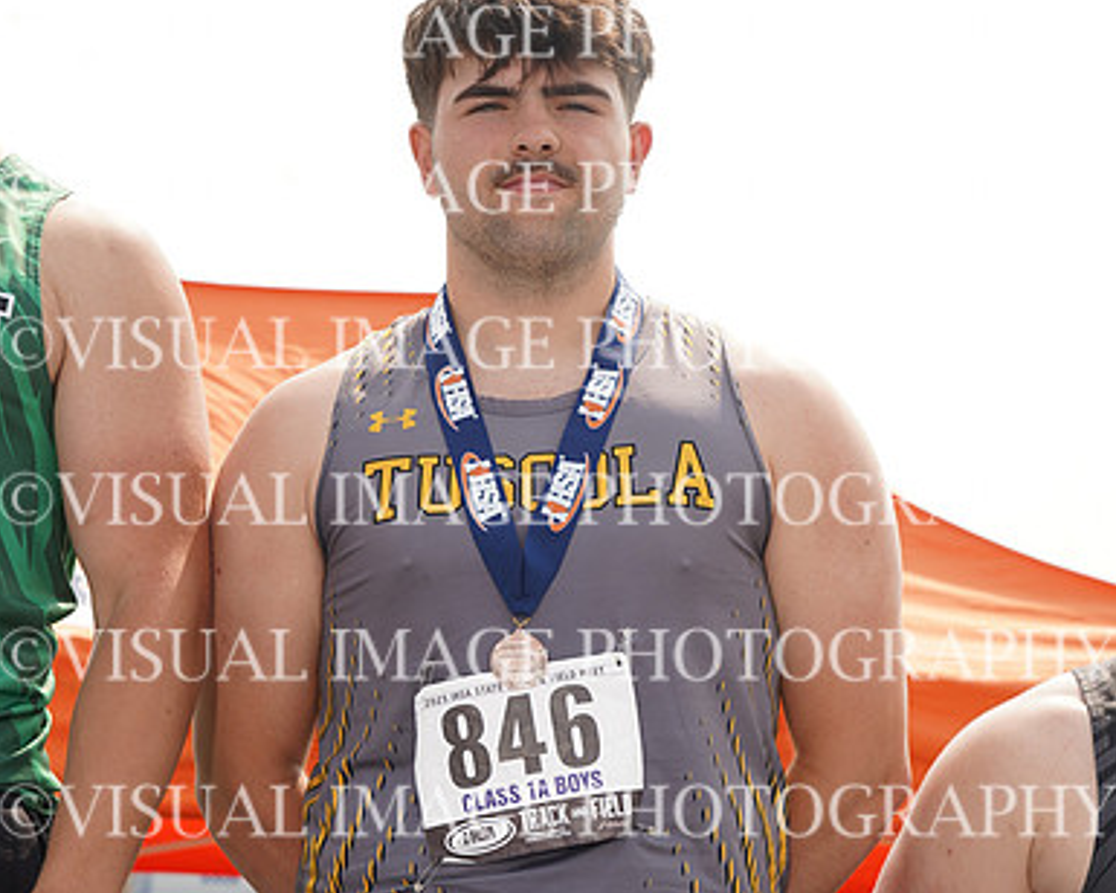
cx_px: 558
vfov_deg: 15.5
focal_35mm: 99
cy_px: 577
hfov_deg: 19.4
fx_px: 3270
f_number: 8
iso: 100
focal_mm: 70
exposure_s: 1/160
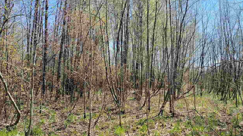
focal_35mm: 28
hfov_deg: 67.9
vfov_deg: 41.5
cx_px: 120
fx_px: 180
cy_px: 63
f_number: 1.8
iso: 20
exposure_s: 1/477
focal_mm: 7
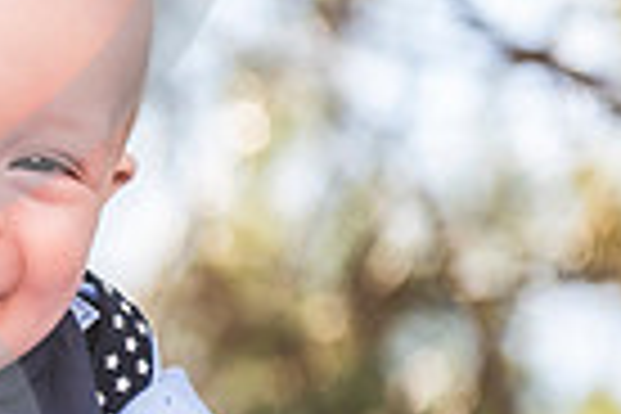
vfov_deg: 4.7
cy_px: 290
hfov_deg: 6.8
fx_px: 5071
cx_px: -477
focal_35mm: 294
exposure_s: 1/250
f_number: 4
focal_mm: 70
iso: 100
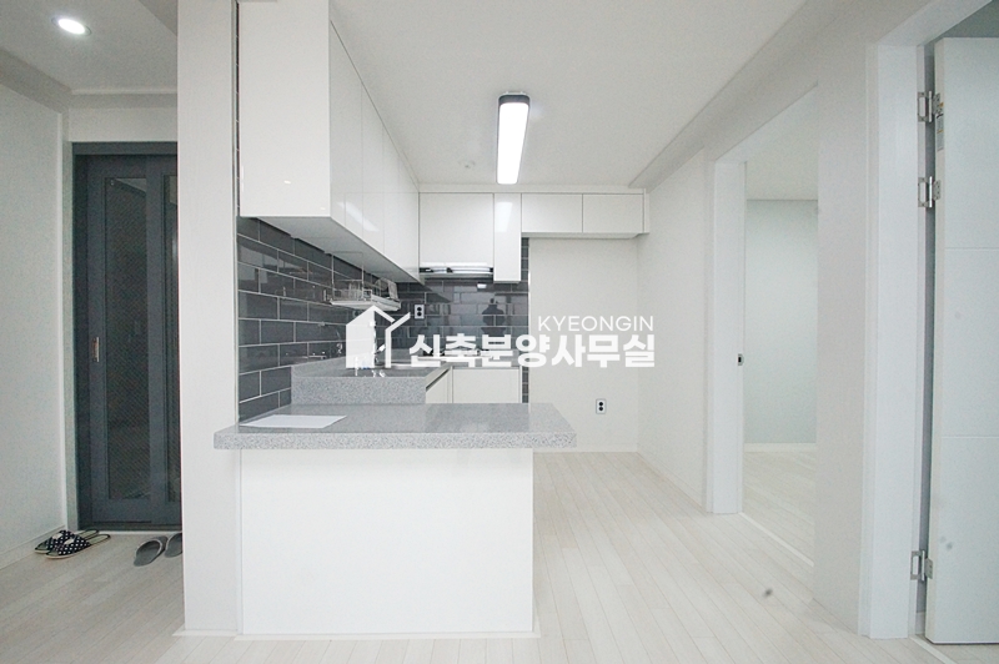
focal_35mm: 15
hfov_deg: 100.4
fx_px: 416
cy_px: 332
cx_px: 500
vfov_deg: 77.2
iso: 3200
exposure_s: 1/40
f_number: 16
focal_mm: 10
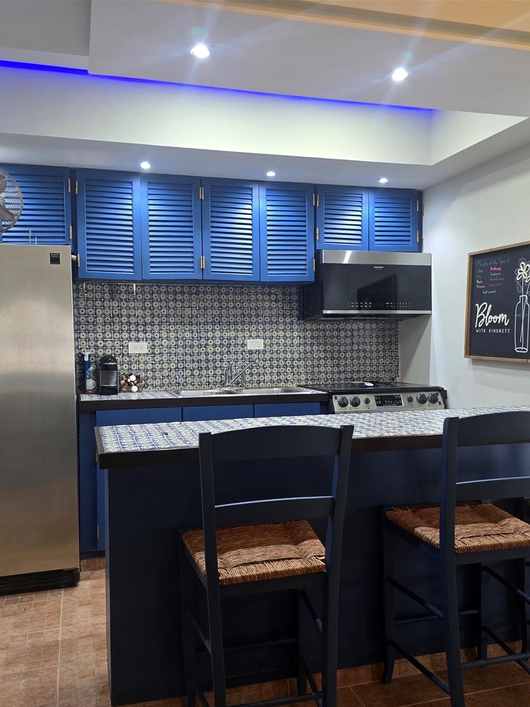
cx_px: 272
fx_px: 633
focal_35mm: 31
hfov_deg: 45.4
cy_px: 357
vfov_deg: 58.4
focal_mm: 6.3
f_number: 1.7
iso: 400
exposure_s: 1/120
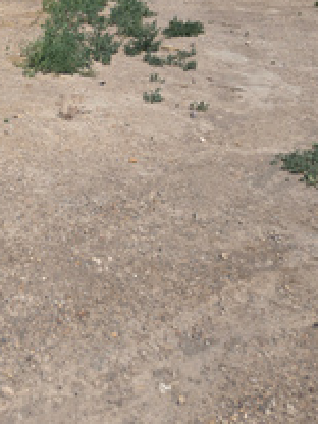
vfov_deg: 34.1
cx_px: -39
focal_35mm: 53
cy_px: 37
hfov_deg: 25.4
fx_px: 649
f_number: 1.8
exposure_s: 1/2510
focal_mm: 5.4
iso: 25
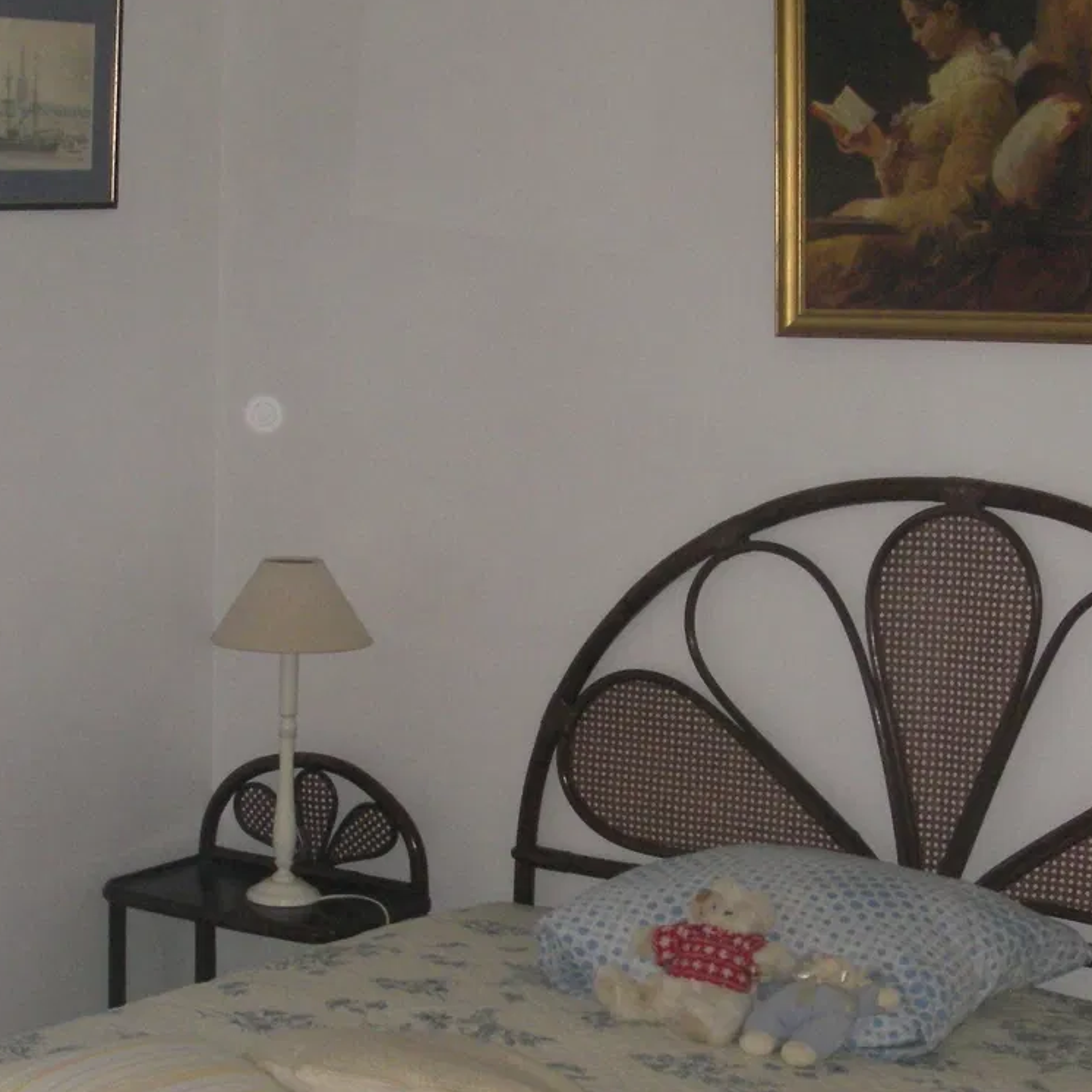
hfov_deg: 24.0
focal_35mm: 72
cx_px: 558
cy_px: 707
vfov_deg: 23.9
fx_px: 2570
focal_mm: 6.3
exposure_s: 1/40
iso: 200
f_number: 6.6
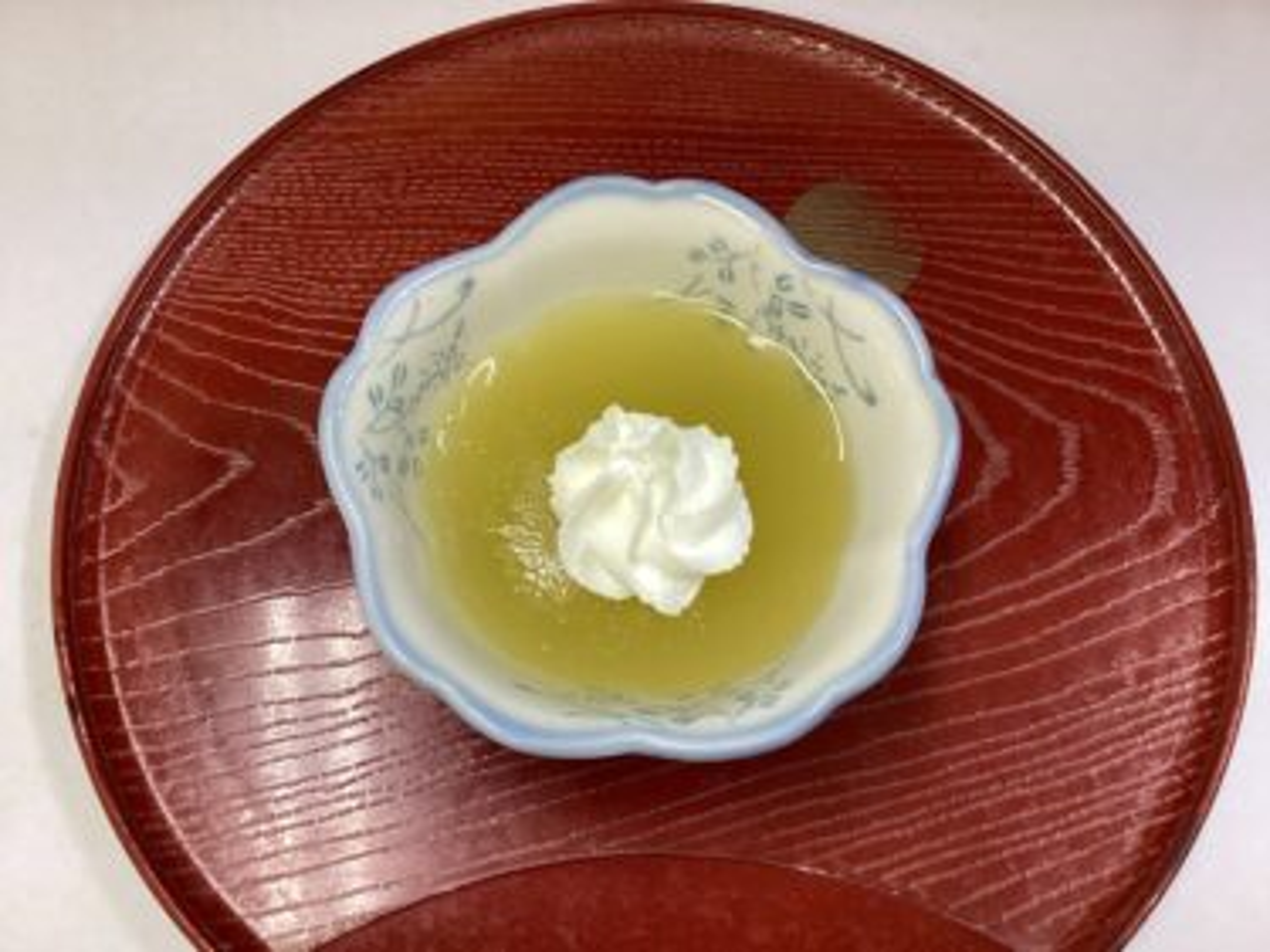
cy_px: 476
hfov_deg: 58.4
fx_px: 1137
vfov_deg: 45.4
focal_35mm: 31
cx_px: 635
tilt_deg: -70.4
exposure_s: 1/50
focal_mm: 3.3
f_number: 2.4
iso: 125
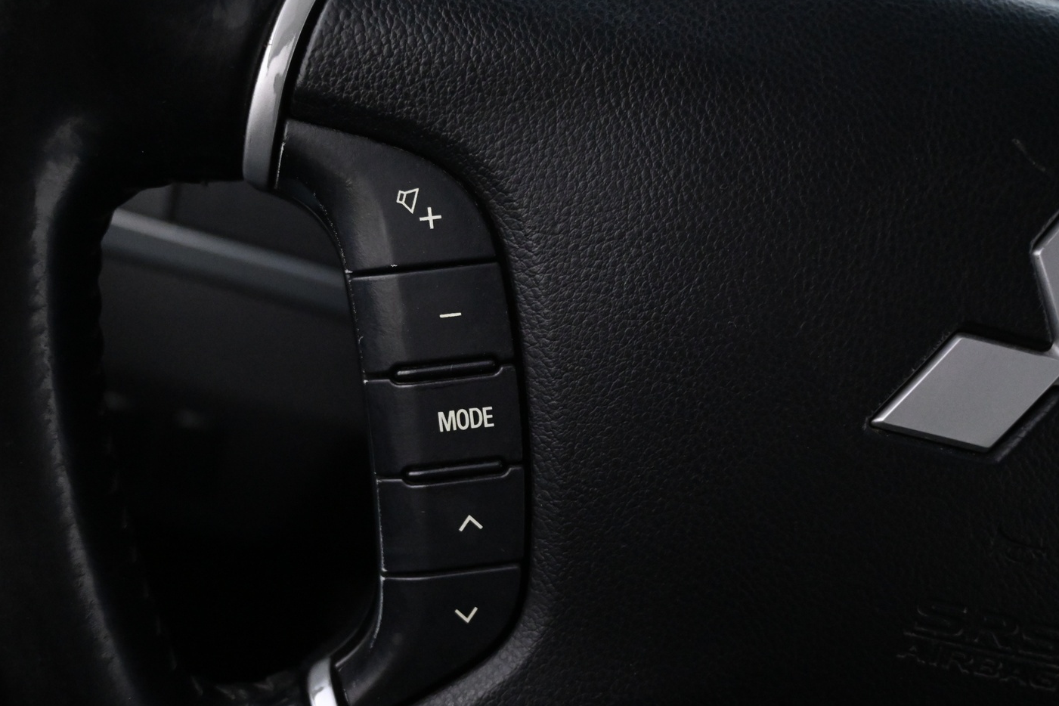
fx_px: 1097
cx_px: 511
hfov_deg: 51.5
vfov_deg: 35.7
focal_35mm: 37
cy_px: 371
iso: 5000
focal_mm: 21.5
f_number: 4
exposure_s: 1/30
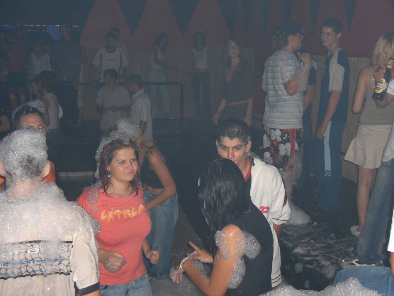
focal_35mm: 44
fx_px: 502
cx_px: 197
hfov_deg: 42.9
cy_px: 148
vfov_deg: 33.0
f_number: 2.9
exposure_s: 1/60
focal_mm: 9
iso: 100
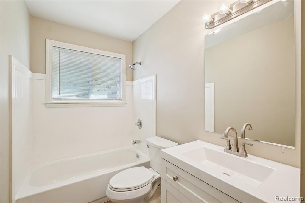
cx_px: 152
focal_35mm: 15
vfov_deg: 77.3
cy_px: 102
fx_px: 127
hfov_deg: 100.4
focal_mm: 10
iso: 250
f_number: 8
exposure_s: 1/30
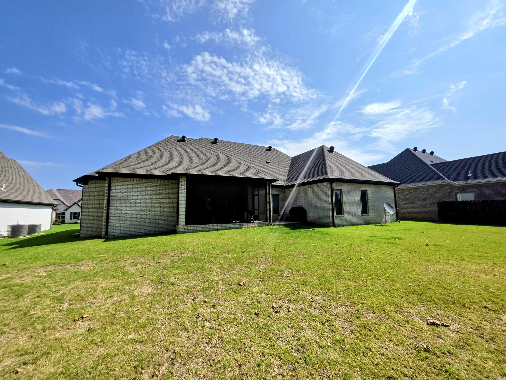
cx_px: 253
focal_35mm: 13
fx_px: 190
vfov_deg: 89.9
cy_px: 190
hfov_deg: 106.2
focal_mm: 2.2
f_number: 1.9
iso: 32
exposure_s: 1/3203
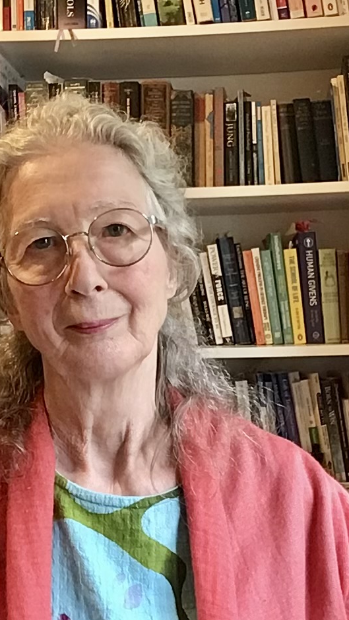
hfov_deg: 26.0
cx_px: 176
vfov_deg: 44.6
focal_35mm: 46
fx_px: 757
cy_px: 313
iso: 100
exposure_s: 1/33
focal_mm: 2.15
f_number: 2.4
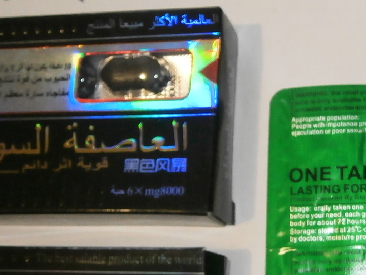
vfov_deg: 22.3
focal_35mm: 65
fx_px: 687
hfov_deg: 29.0
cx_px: 302
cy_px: 223
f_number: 2.8
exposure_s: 1/30
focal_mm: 4.7
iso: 200
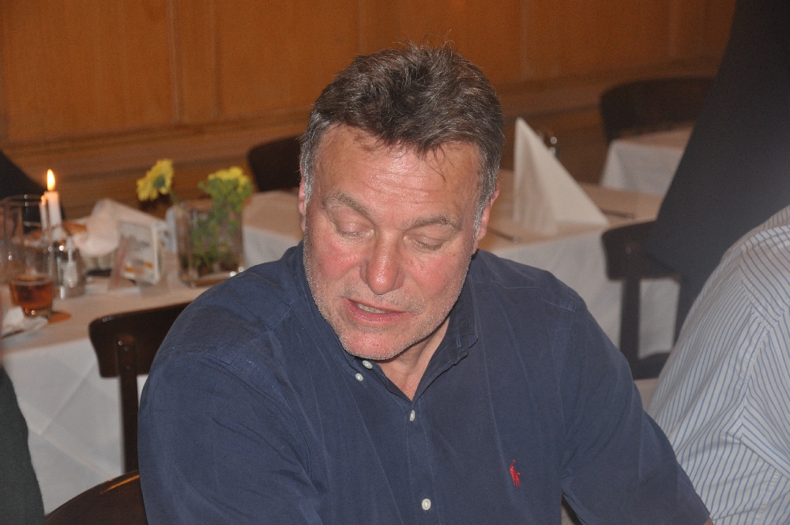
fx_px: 2170
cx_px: 395
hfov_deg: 20.6
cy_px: 262
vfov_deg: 13.8
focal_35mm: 99
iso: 800
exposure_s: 1/60
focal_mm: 66
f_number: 5.3
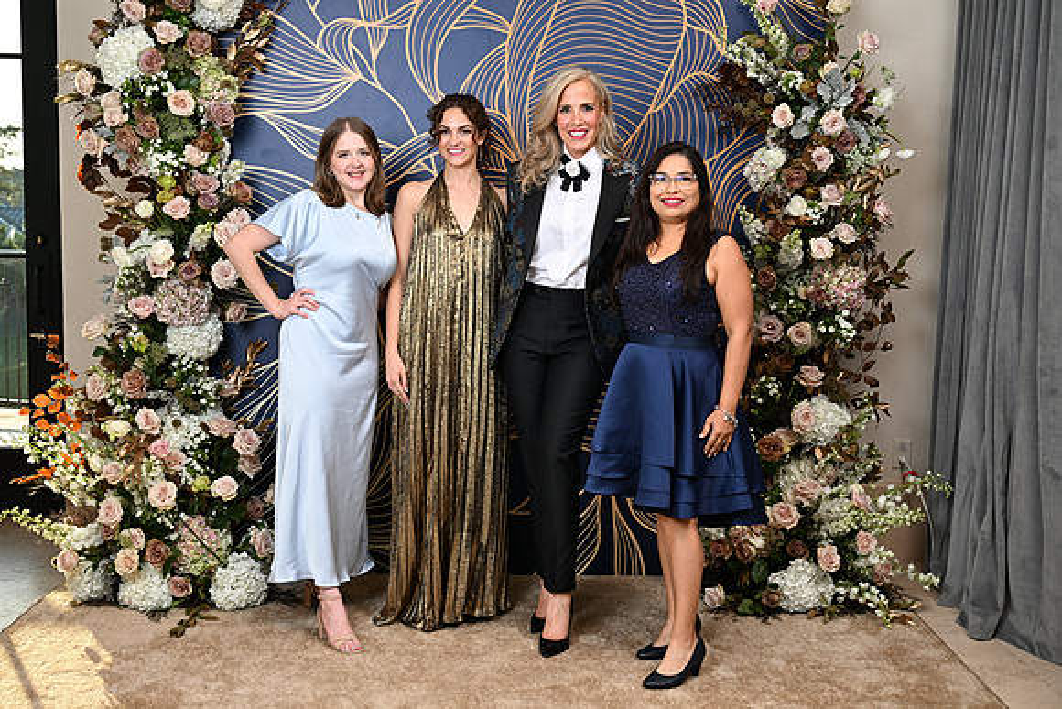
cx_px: 531
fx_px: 1269
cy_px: 354
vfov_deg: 31.2
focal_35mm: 43
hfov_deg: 45.4
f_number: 5.6
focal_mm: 43
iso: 125
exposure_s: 1/125
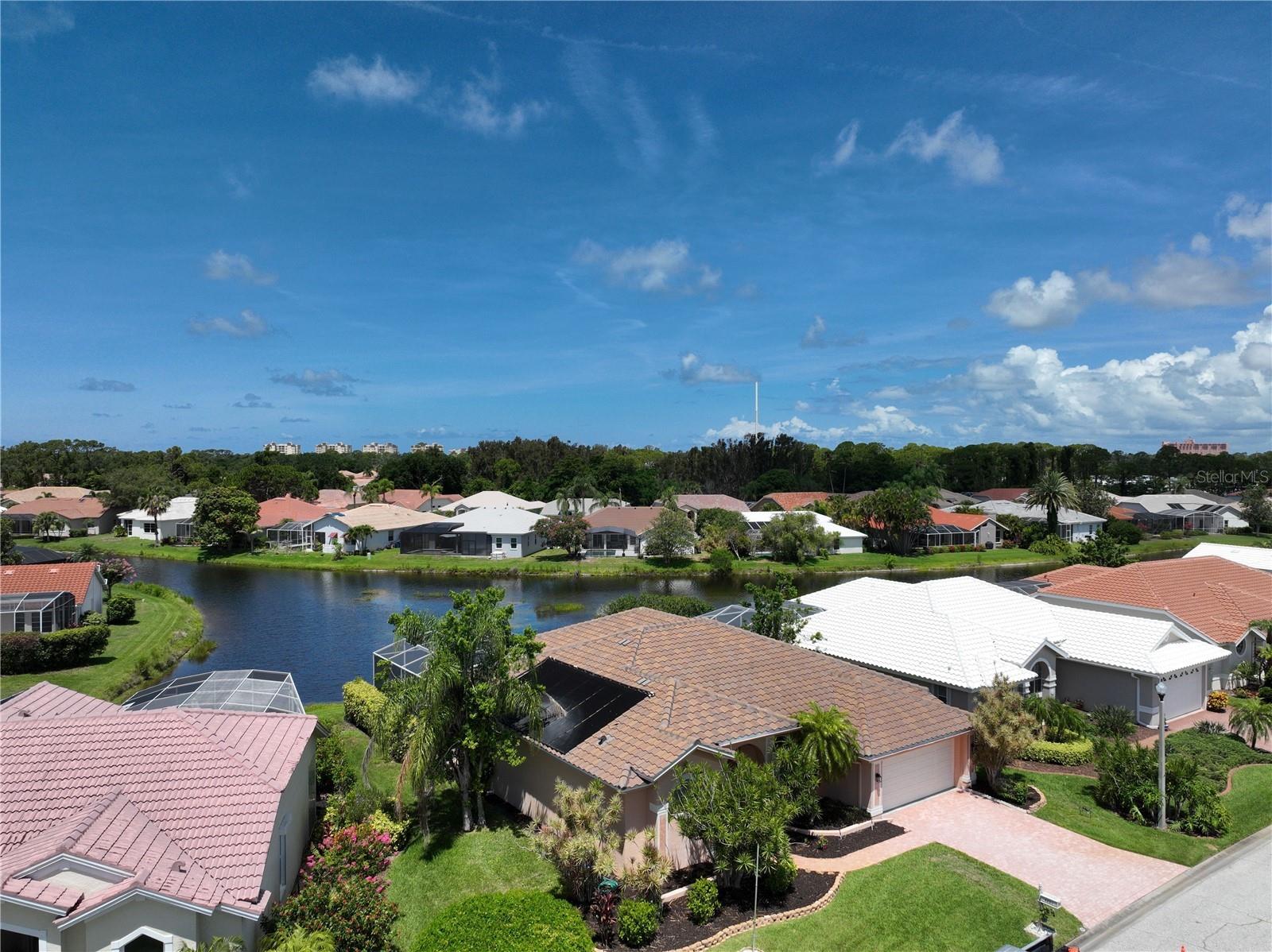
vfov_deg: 56.8
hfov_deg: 71.6
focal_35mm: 24
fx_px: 881
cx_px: 636
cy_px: 476
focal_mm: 12.3
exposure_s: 1/2000
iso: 140
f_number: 4.4
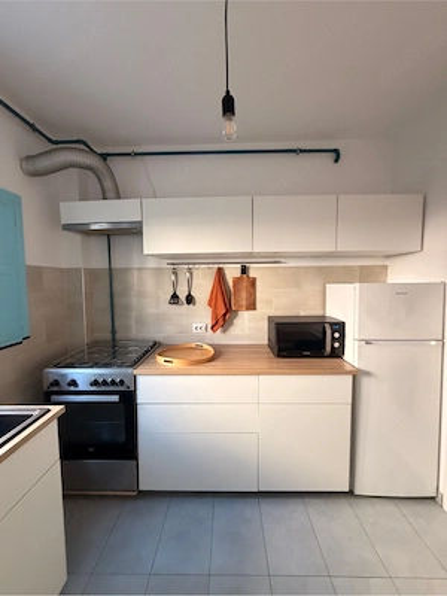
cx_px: 224
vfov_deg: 102.1
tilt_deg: -2.2
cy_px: 298
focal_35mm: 14
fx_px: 241
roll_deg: -0.1
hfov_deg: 85.7
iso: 500
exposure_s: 1/60
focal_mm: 2.22
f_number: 2.2
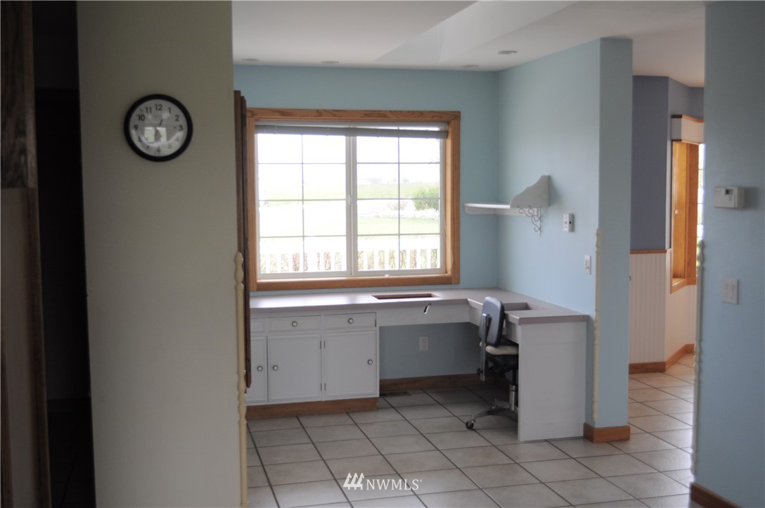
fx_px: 828
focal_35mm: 39
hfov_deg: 49.6
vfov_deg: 34.1
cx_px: 382
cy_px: 254
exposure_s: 1/100
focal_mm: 26
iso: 400
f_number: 4.5
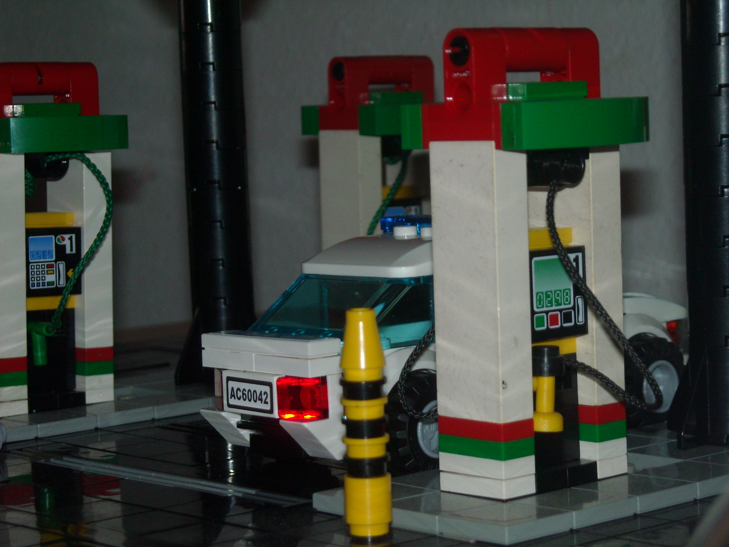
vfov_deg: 14.0
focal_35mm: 106
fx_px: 2232
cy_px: 275
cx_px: 361
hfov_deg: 18.5
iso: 200
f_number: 4.7
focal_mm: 17.1
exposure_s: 1/125
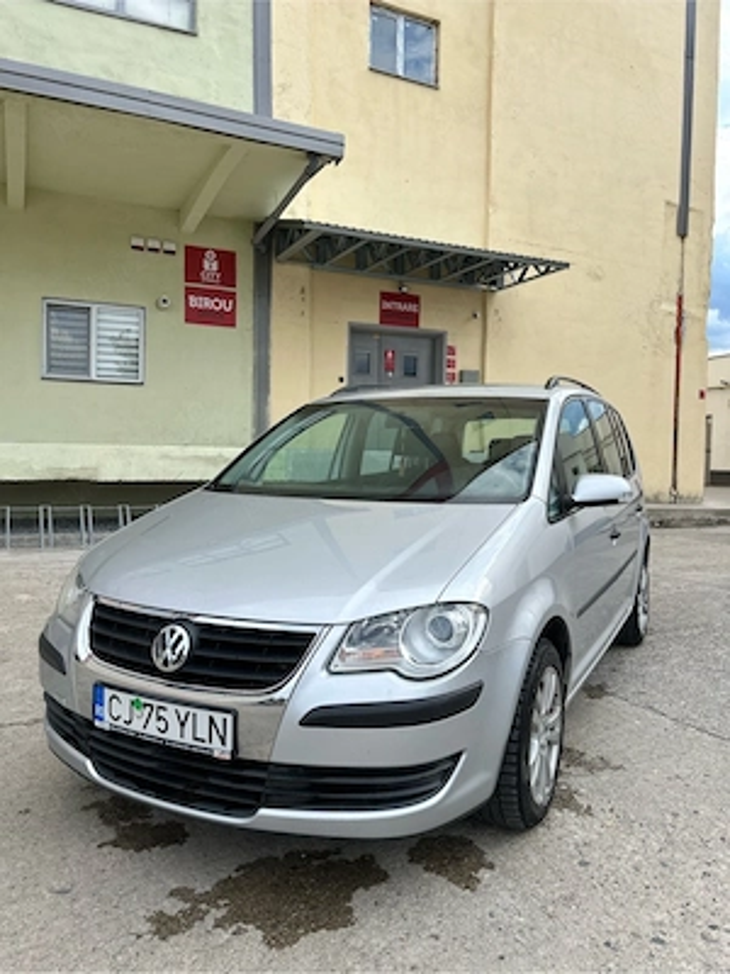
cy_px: 487
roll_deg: -1.0
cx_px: 365
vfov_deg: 67.3
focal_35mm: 26
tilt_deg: -3.5
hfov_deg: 53.1
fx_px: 731
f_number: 1.5
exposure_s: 1/965
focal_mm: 5.7
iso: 50
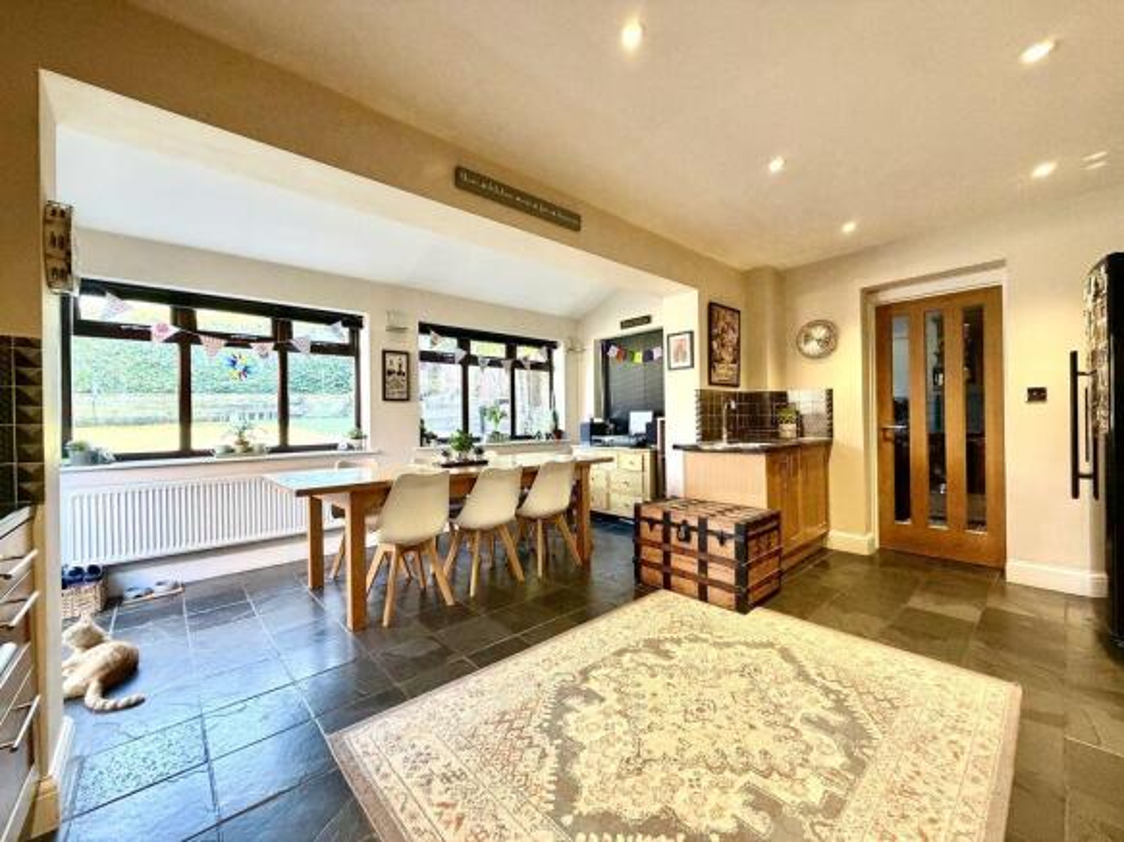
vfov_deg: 85.7
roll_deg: +0.6
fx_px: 454
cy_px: 421
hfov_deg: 102.1
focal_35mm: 14
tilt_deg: +0.0
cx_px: 562
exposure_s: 1/96
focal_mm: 2.22
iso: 320
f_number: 2.2
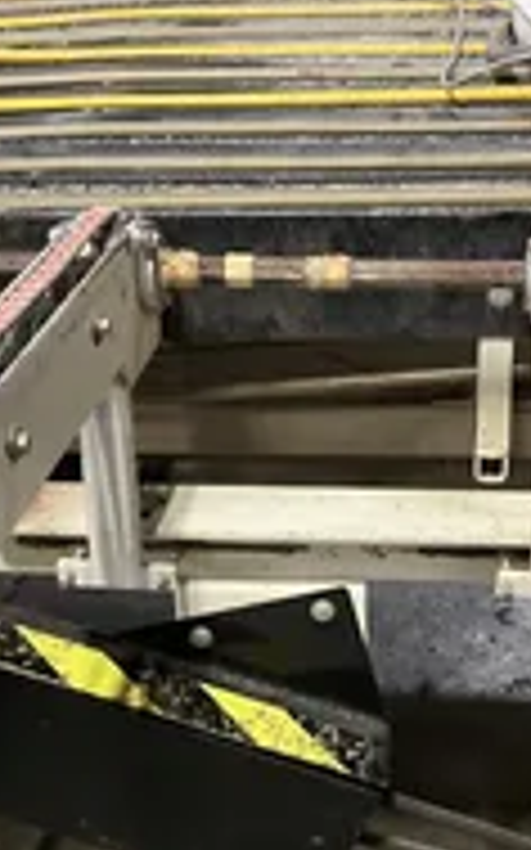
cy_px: 594
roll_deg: -0.3
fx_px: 1506
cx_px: 360
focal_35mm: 65
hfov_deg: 19.9
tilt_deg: -33.9
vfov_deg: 31.2
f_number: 1.8
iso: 320
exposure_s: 1/40
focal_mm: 3
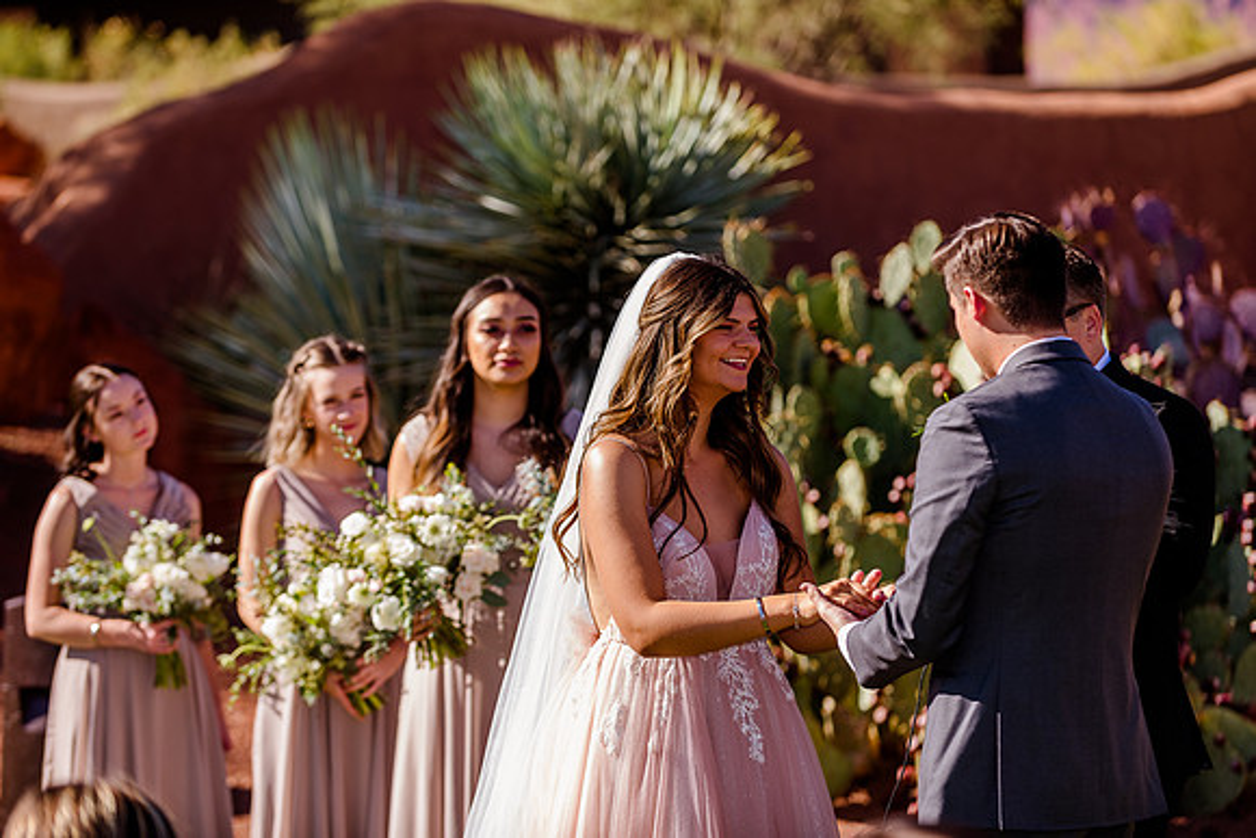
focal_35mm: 135
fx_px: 4711
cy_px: 419
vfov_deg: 10.2
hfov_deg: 15.2
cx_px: 628
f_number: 3.2
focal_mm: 135
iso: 200
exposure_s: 1/1000
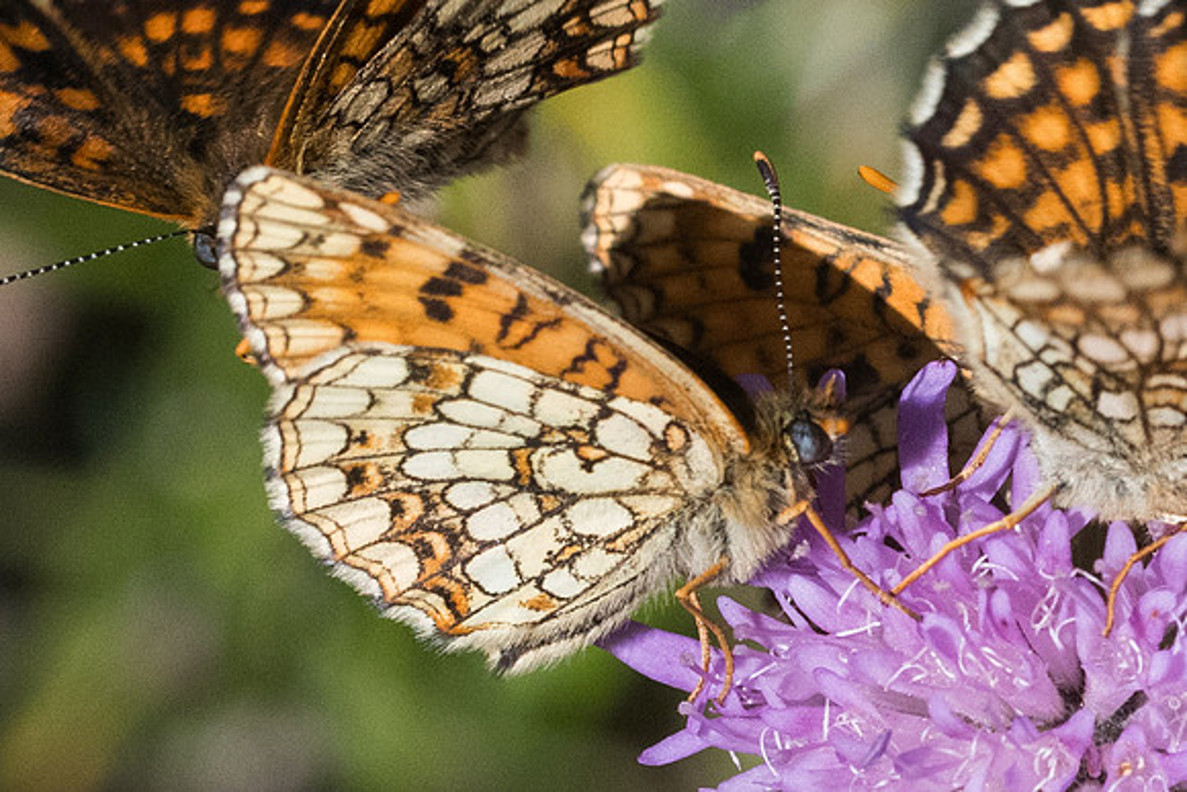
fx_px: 26696
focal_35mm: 809
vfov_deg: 1.7
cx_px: 1040
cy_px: 501
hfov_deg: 2.5
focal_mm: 150
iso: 1250
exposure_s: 1/2500
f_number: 9
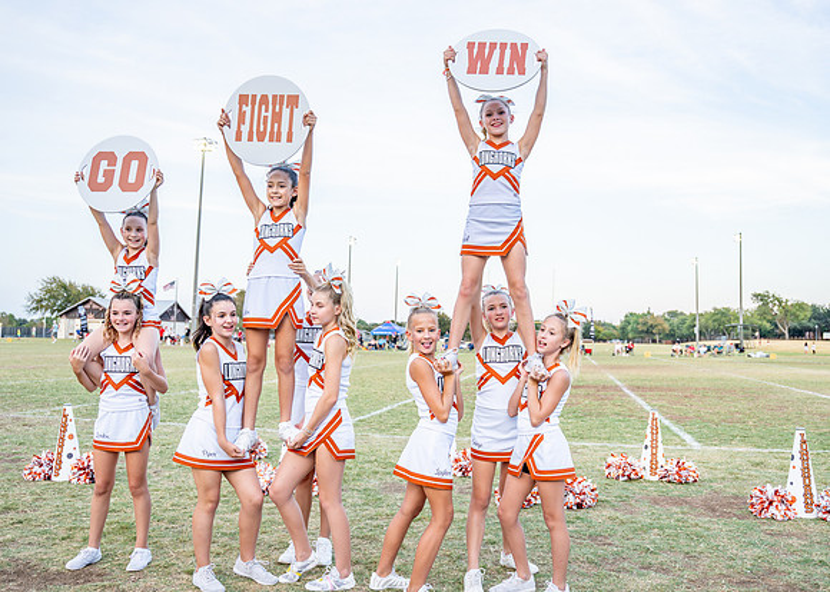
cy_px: 281
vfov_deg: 42.8
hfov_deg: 57.6
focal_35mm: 32
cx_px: 427
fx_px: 755
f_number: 2.8
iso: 250
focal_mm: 25.8
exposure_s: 1/640
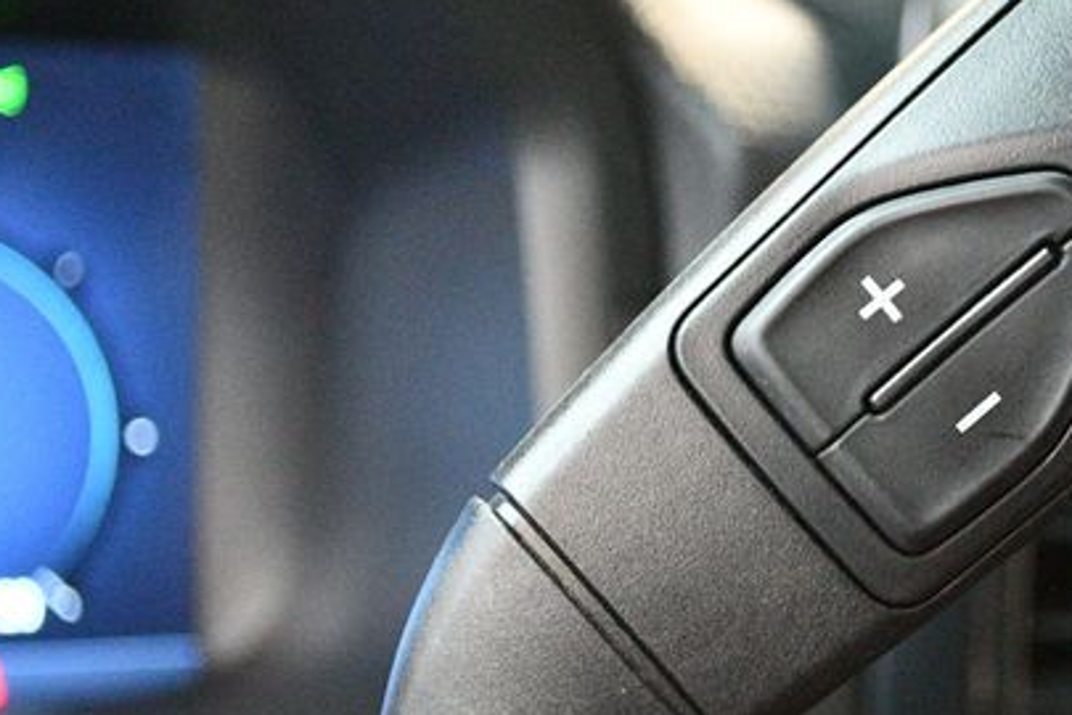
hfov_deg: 22.5
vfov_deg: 15.2
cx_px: 770
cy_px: 413
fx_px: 2680
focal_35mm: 90
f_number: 5
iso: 12800
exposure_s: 1/40
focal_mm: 38
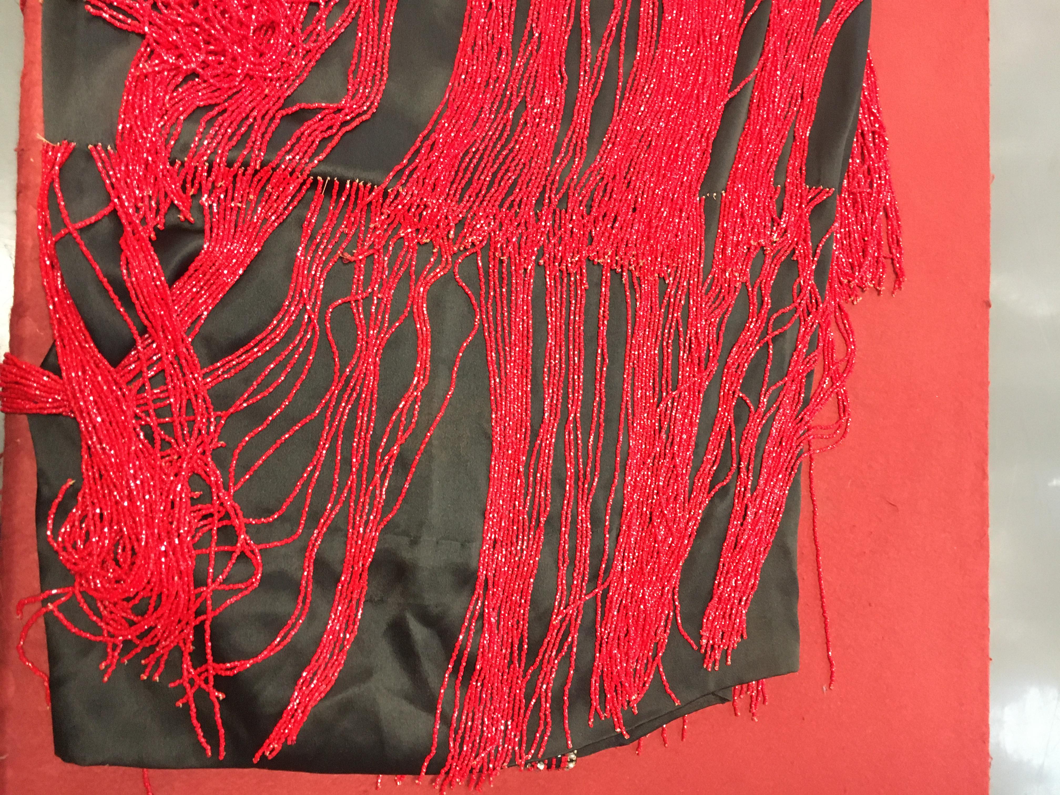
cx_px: 530
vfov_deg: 48.2
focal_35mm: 29
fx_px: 888
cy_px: 398
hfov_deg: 61.7
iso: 200
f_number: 2.2
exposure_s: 1/25
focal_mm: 4.15
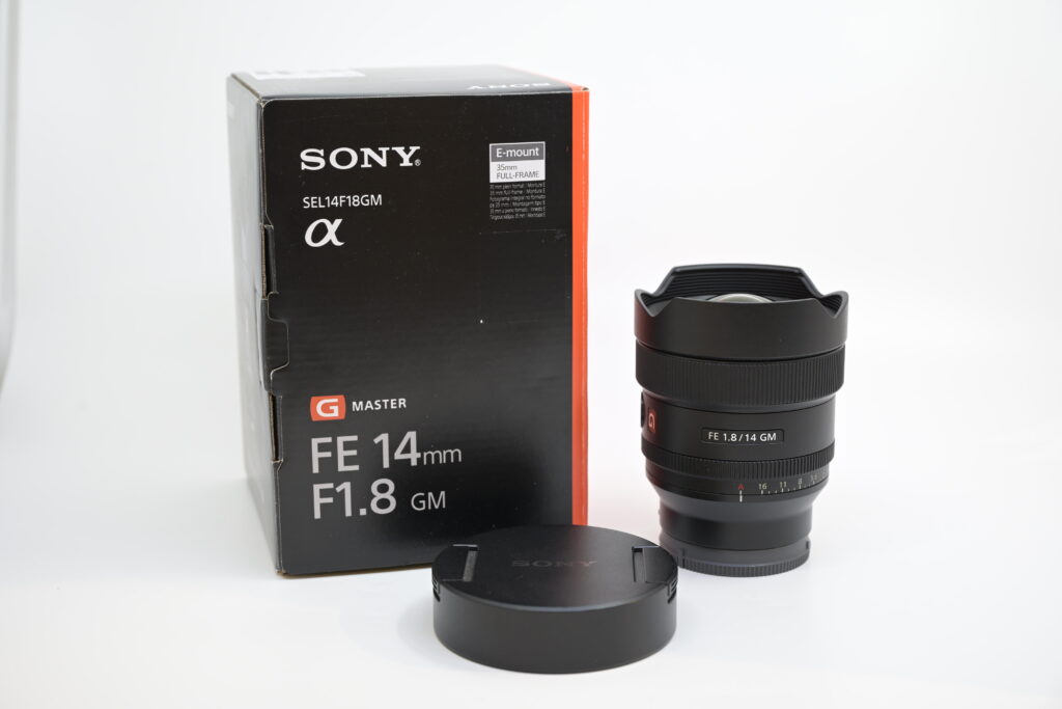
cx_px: 531
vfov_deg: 25.1
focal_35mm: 54
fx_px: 1593
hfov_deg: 36.9
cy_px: 354
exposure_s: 1/125
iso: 640
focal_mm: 54
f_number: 6.3
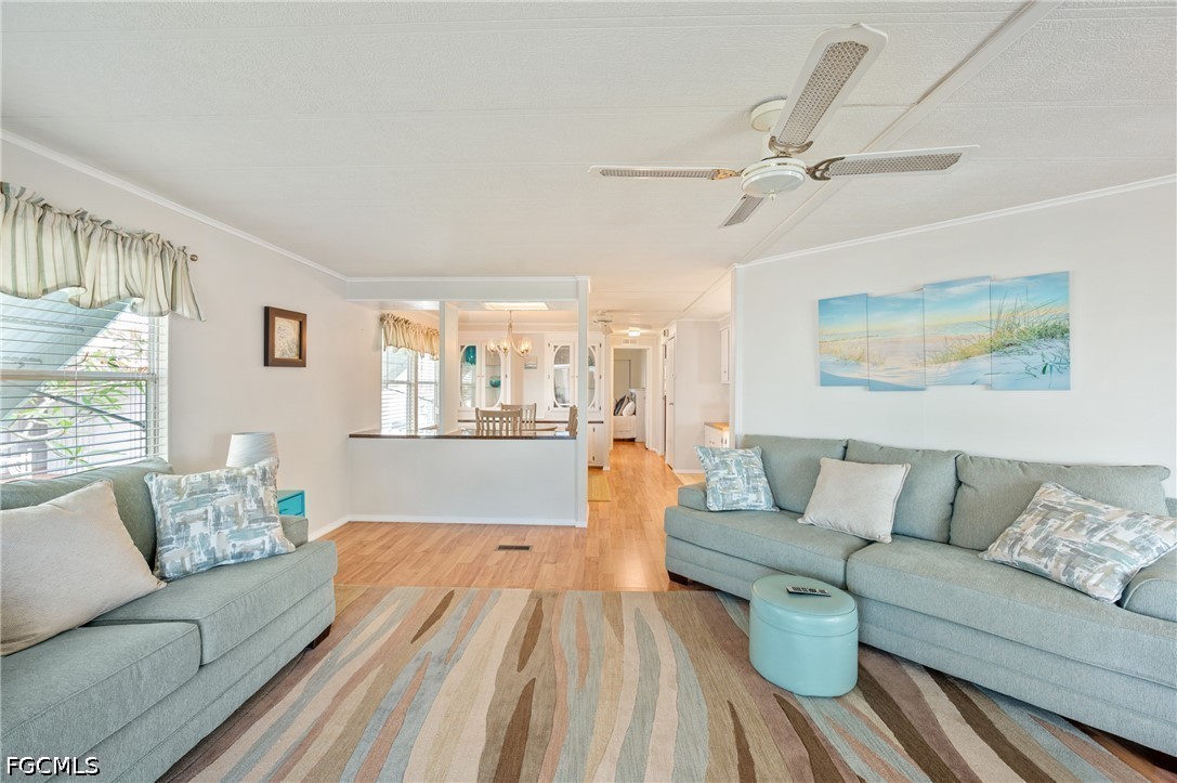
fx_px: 457
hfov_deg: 104.3
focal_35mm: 14
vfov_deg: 81.1
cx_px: 588
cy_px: 392
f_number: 8
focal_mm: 14
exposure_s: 1/1.25
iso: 100
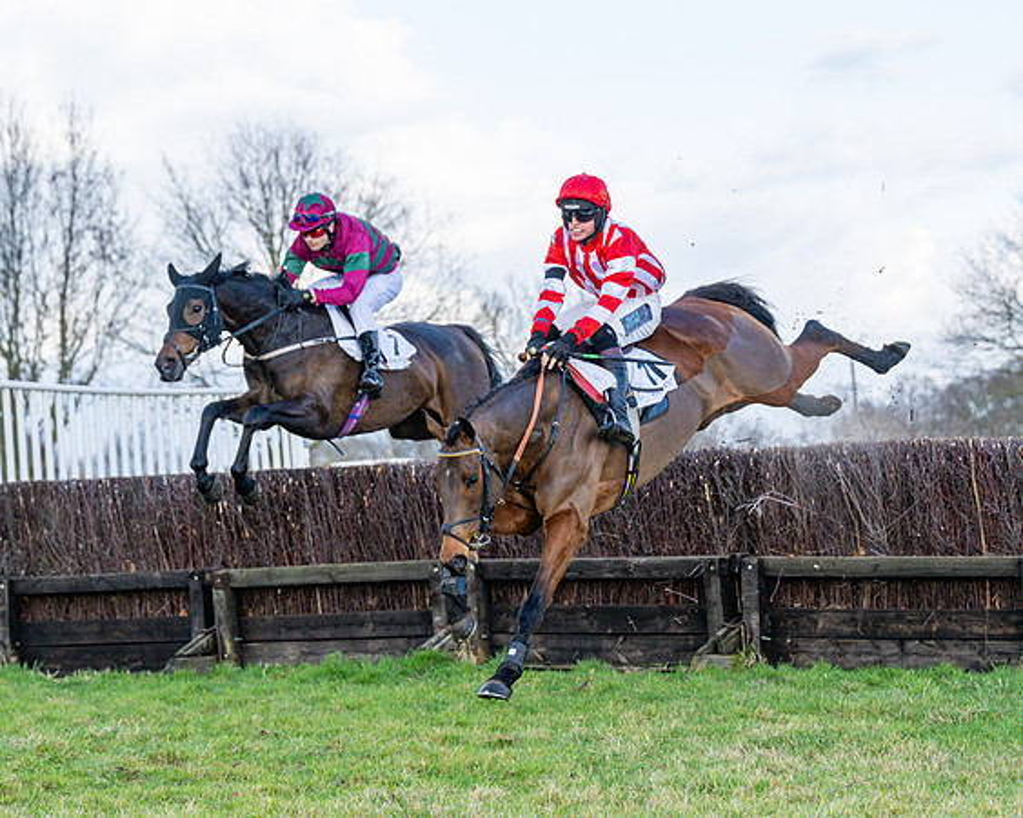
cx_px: 489
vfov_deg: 12.9
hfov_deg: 16.1
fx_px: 3612
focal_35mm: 119
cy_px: 336
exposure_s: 1/2500
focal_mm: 81
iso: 500
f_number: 4
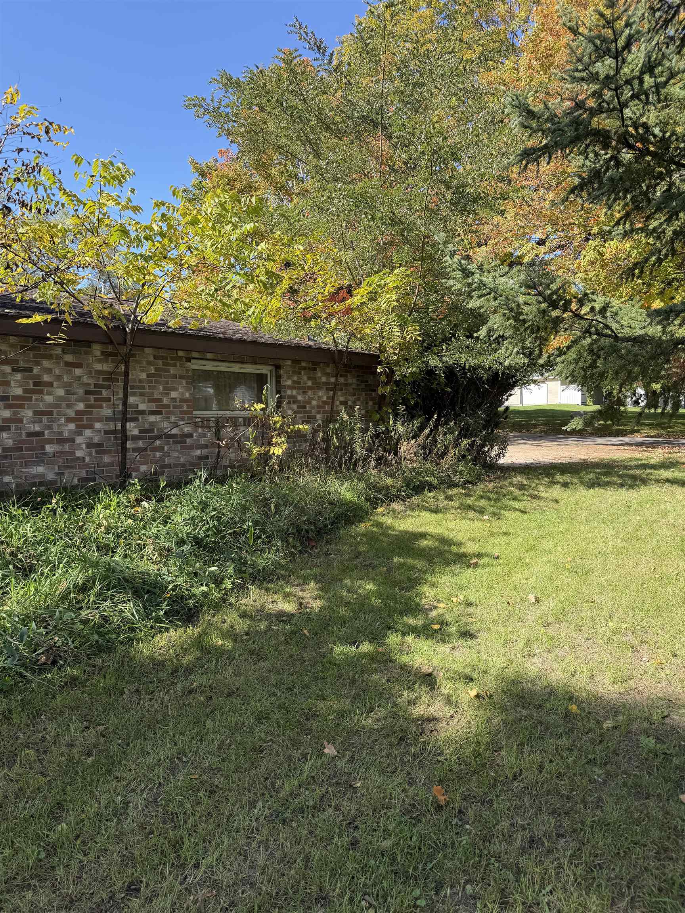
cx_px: 342
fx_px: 633
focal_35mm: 24
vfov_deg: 71.6
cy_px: 456
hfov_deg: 56.8
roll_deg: +1.2
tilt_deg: -2.5
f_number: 1.78
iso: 80
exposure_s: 1/1106
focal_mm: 6.76
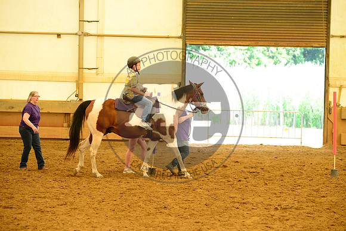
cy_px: 116
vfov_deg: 9.2
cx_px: 173
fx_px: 1442
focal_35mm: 150
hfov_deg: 13.7
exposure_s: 1/250
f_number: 5
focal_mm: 150
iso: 800
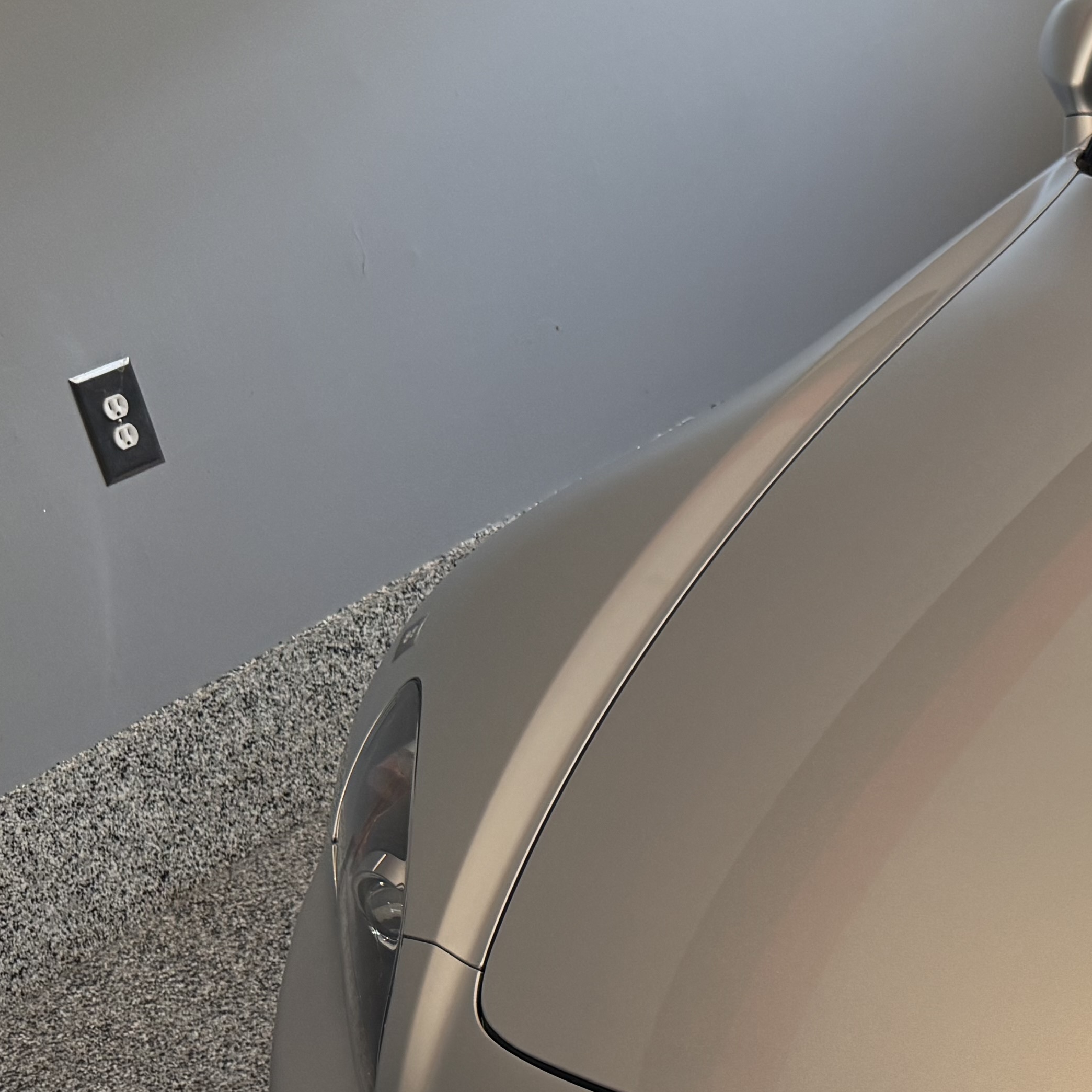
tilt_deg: -31.8
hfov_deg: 26.2
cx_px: 1330
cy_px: 785
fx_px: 2070
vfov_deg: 29.2
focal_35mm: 58
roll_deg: +4.0
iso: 125
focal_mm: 6.76
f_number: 1.78
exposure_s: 1/120
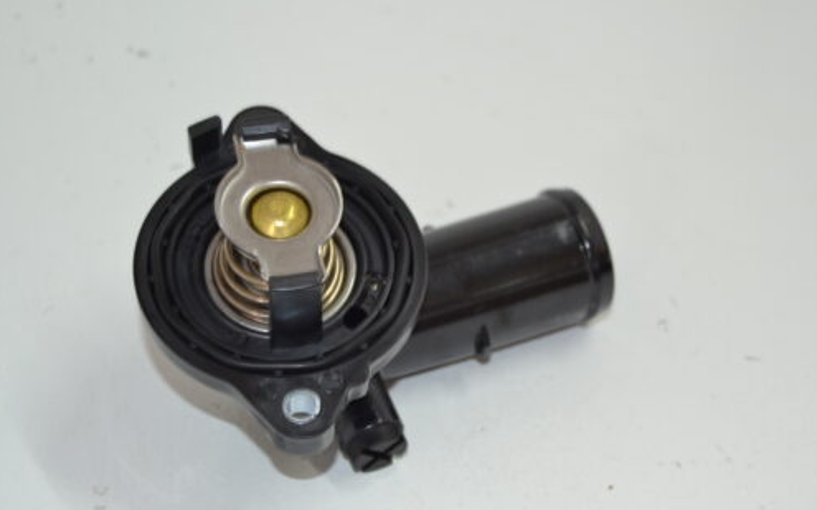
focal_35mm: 76
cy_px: 281
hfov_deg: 27.2
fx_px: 1692
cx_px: 423
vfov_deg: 17.1
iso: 200
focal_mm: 40
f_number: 5
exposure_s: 1/13
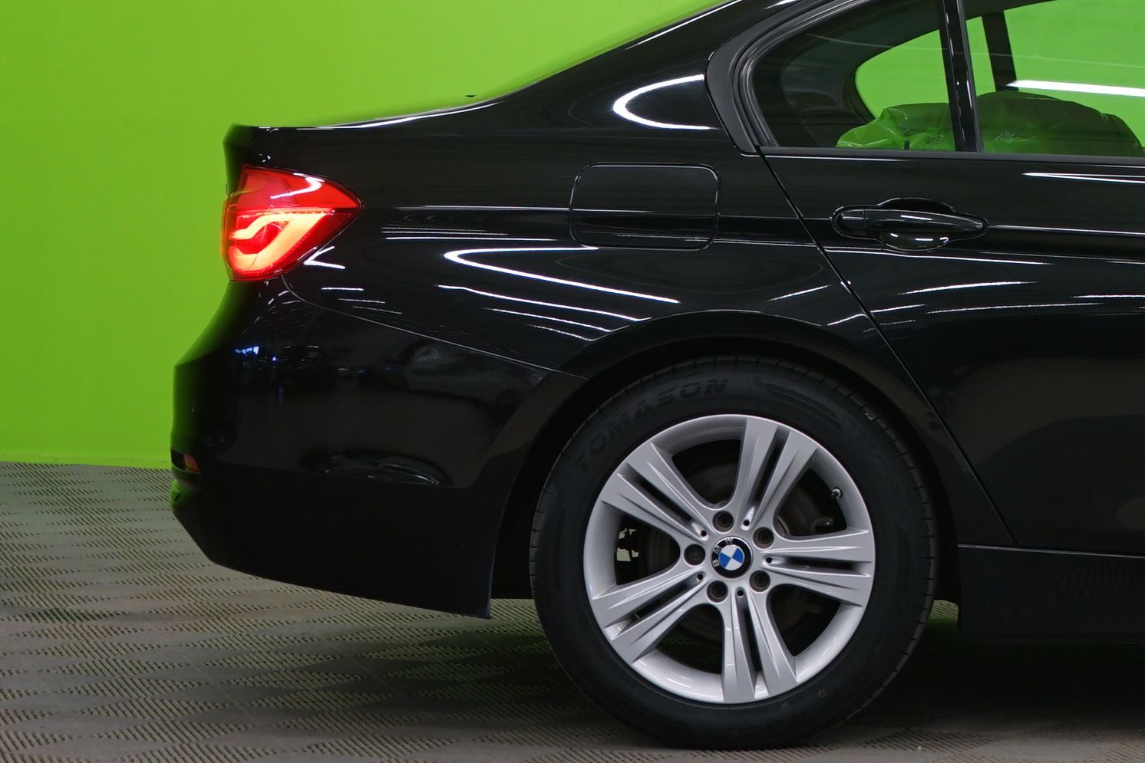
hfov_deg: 15.7
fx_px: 3944
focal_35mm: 124
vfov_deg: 11.0
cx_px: 1487
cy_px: 26
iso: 400
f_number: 5
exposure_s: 1/8
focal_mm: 47
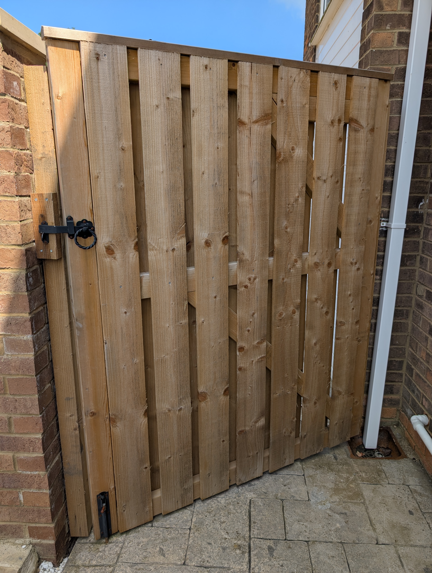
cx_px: 216
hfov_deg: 56.9
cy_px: 286
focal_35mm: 24
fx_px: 398
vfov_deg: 71.5
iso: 20
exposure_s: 1/540
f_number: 1.68
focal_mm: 6.9
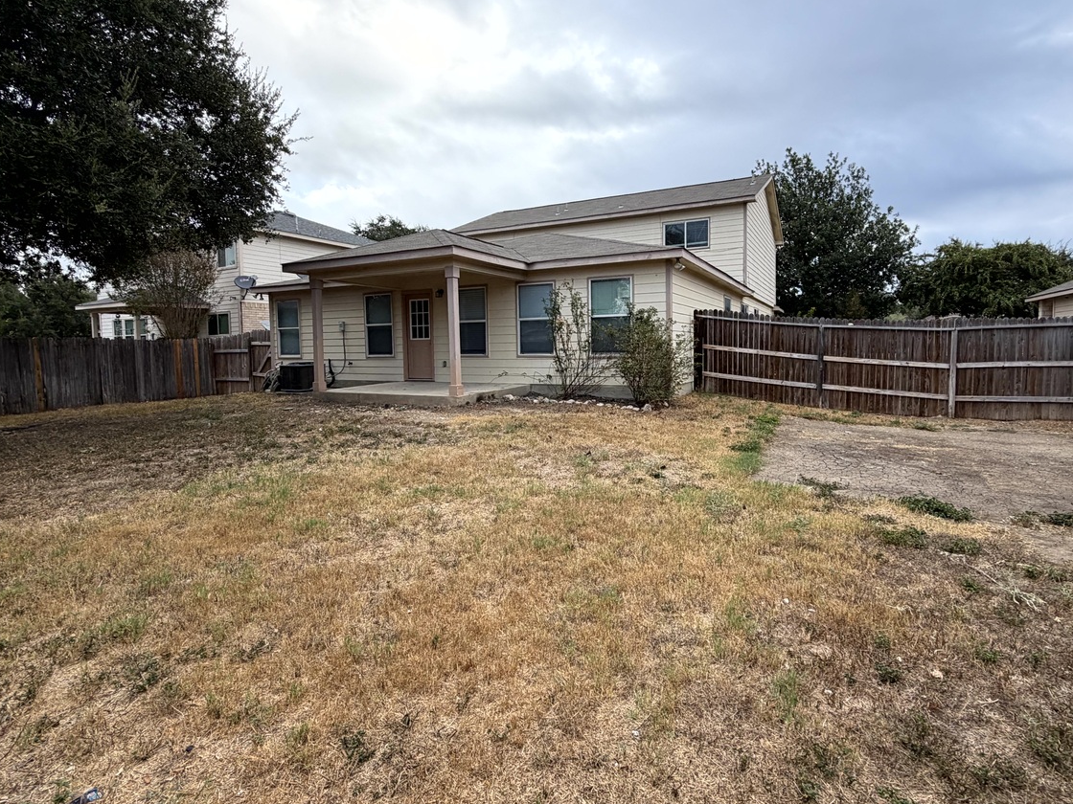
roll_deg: +1.3
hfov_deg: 87.5
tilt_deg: -1.6
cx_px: 583
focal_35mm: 18
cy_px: 378
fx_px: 558
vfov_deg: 71.5
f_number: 2.2
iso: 64
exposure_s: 1/502
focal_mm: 2.22
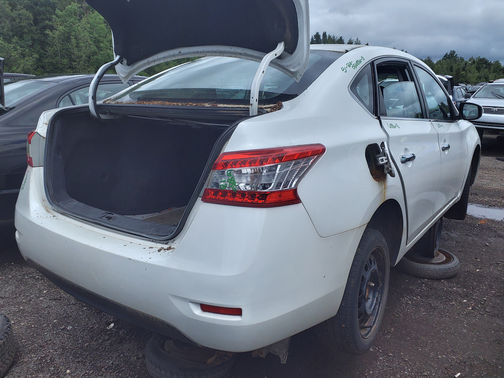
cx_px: 252
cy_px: 189
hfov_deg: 67.3
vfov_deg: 53.1
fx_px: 379
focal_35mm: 26
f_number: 1.9
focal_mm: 3.58
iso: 40
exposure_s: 1/1273
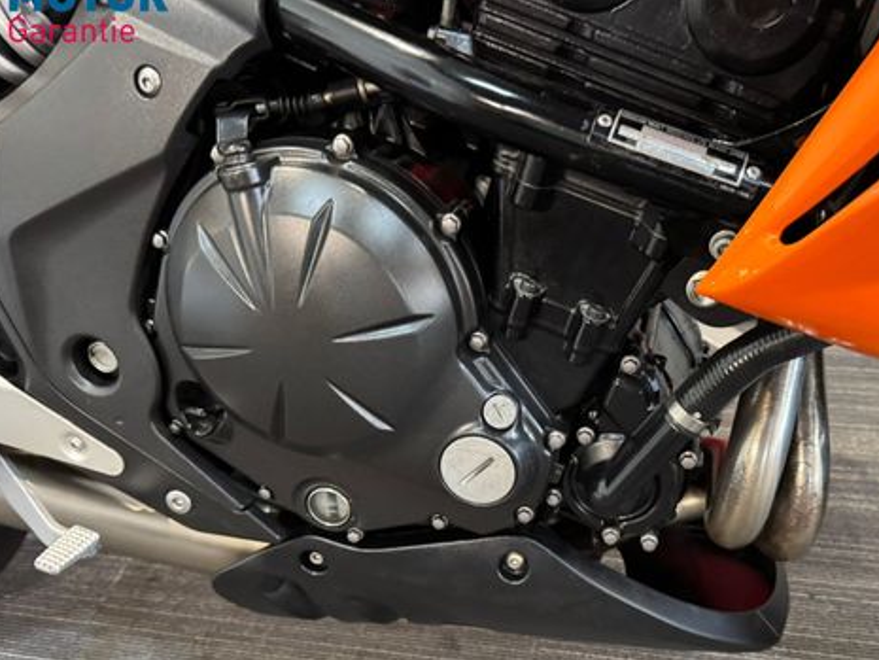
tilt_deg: -42.0
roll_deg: +8.9
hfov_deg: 54.9
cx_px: 533
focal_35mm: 33
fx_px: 838
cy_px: 422
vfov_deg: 42.6
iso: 800
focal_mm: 6.76
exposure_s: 1/33
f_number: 1.78
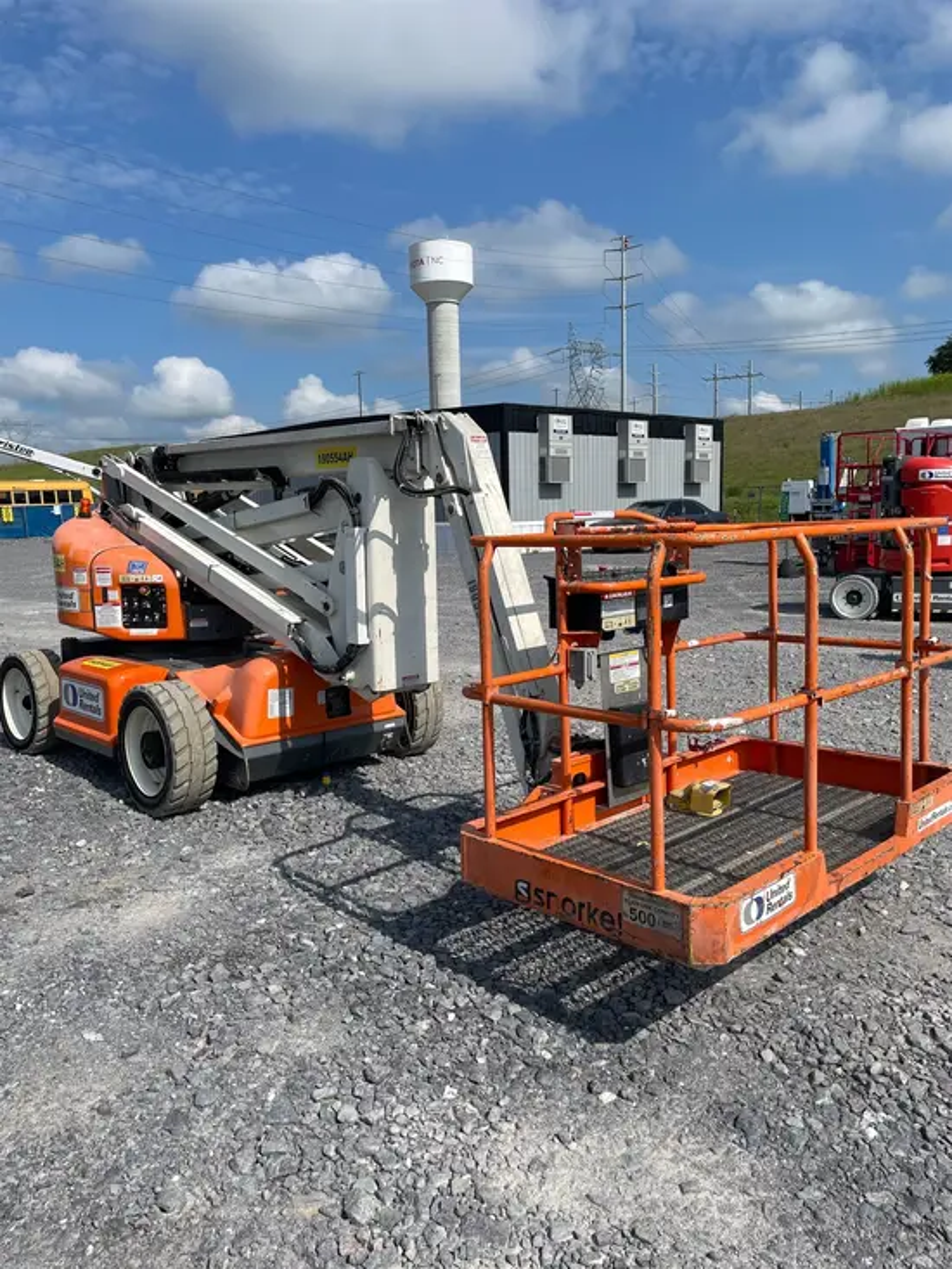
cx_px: 476
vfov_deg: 67.3
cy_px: 634
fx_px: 953
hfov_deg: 53.1
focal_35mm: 26
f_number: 1.6
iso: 32
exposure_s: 1/5291
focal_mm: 4.2
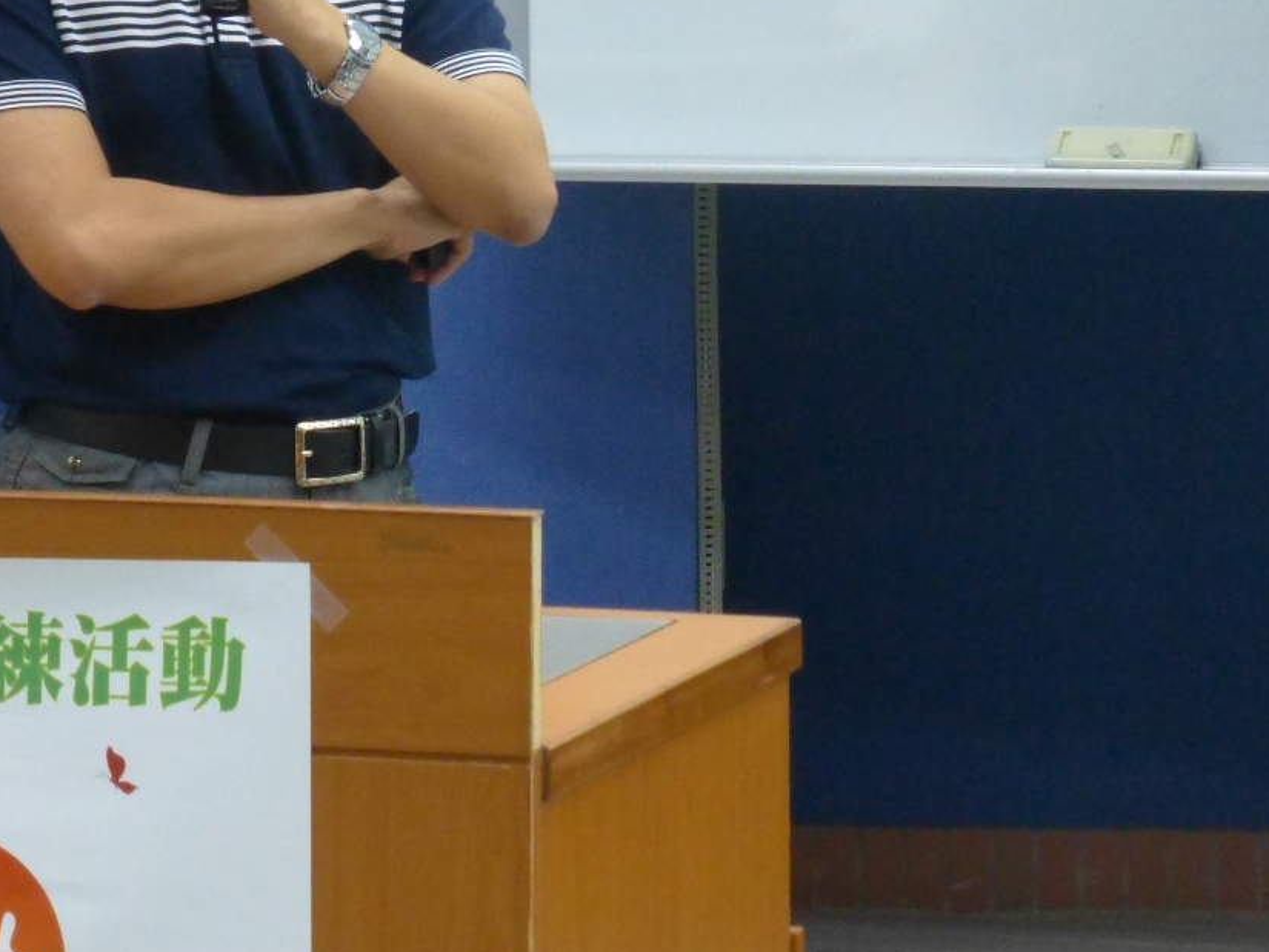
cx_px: 569
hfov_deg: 10.6
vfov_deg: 7.9
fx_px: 6856
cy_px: 146
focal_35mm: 187
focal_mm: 18.2
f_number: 5.3
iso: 800
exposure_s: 1/50
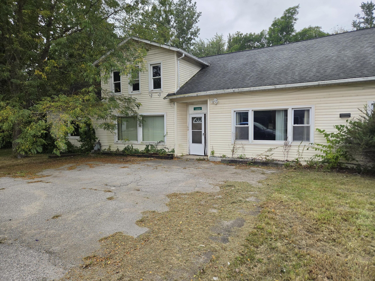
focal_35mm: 23
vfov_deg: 58.9
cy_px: 140
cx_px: 188
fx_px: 249
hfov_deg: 73.9
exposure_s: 1/1732
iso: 80
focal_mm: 5.4
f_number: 1.8
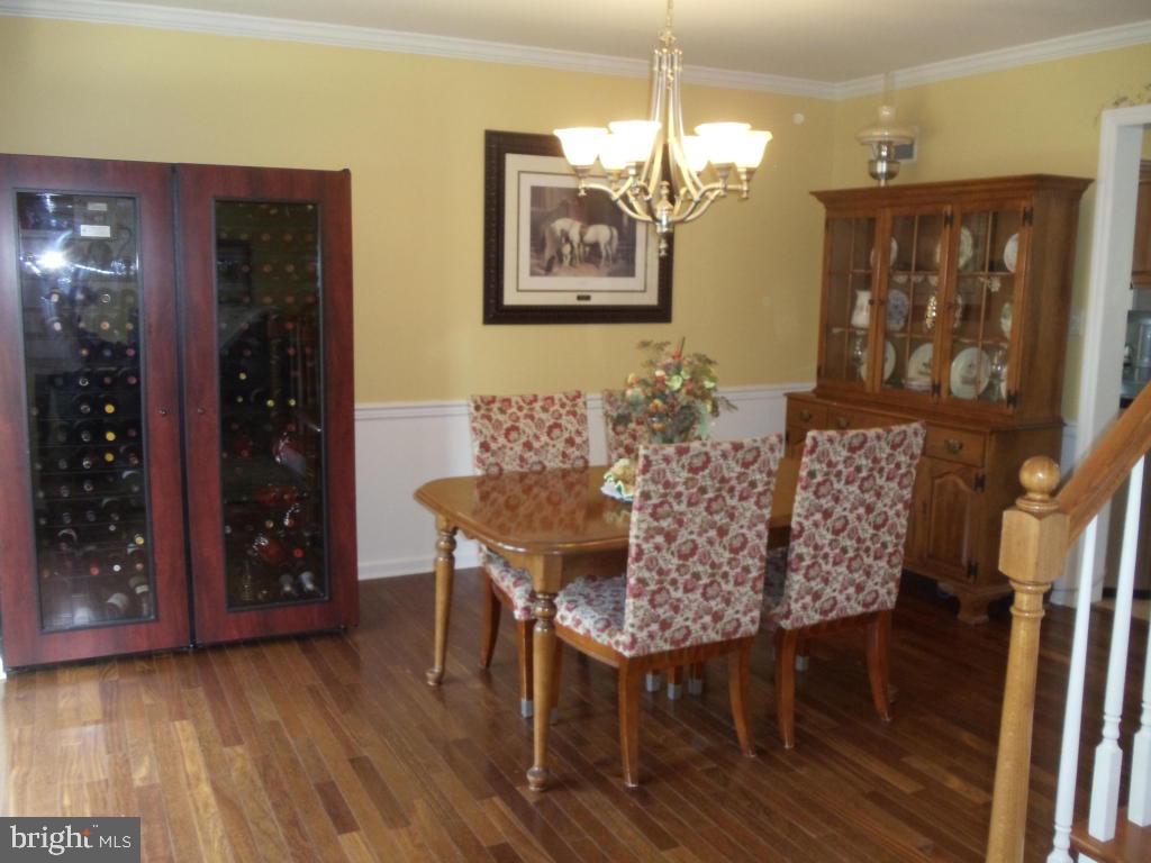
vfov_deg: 32.9
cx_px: 576
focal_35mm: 44
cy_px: 432
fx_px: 1463
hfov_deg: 42.9
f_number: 3.5
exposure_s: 1/30
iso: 200
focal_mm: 6
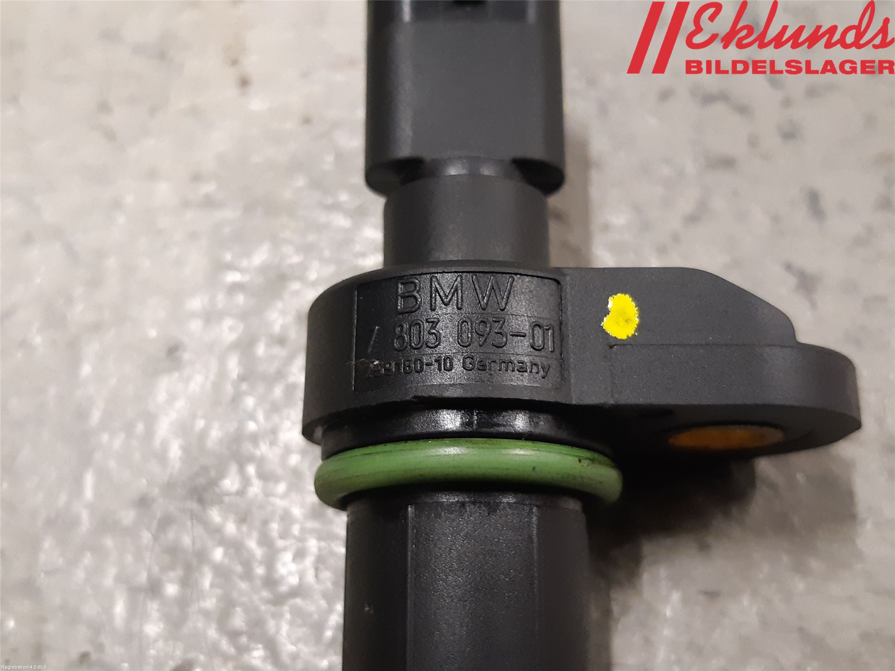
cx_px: 448
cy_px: 336
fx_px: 672
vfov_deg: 53.1
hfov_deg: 67.3
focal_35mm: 26
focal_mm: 3.93
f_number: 1.7
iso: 250
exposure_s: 1/50
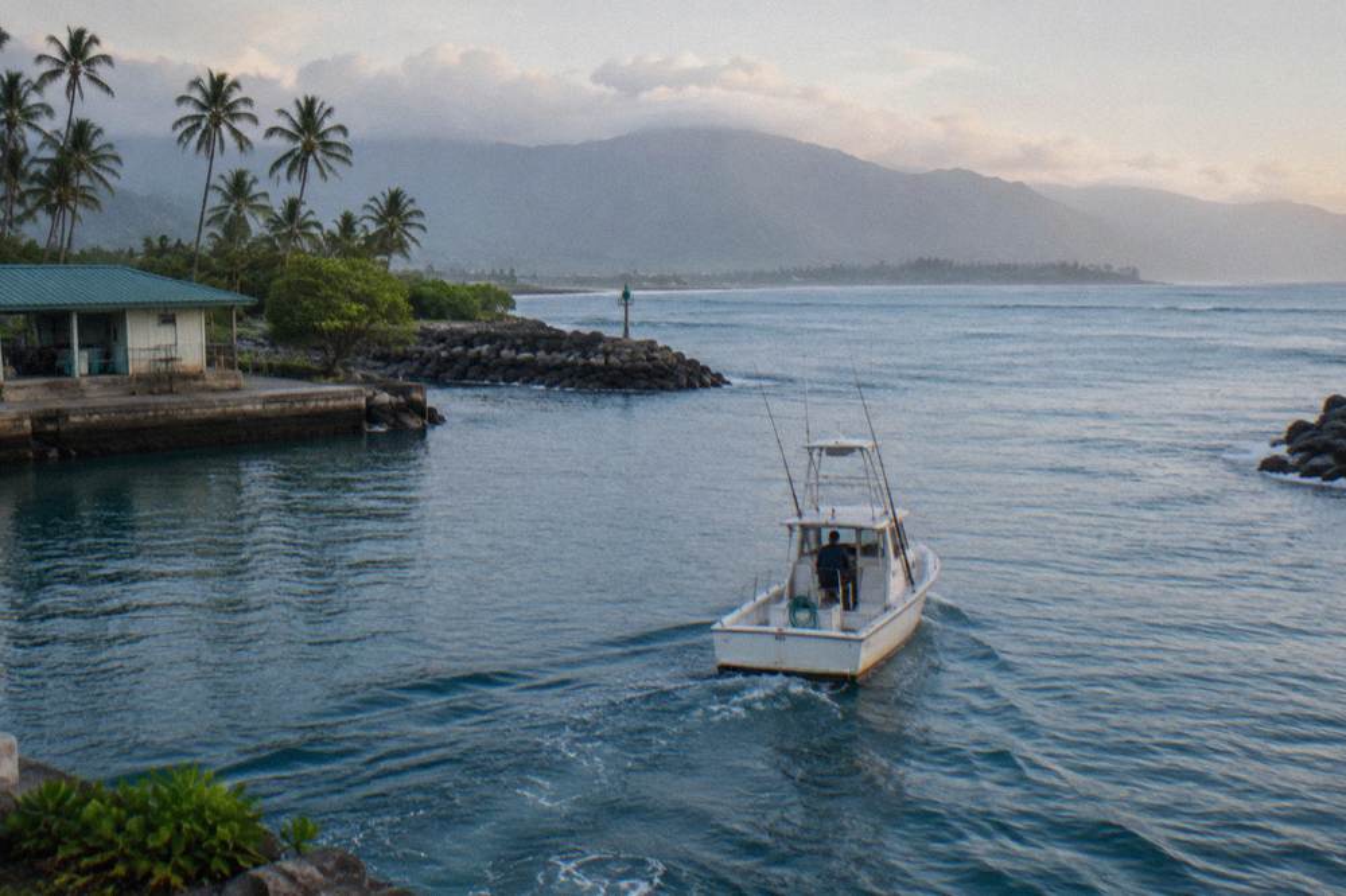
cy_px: 448
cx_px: 673
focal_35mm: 35
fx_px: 1308
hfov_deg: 54.5
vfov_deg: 37.8
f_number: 5
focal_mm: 35
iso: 6400
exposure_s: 1/60
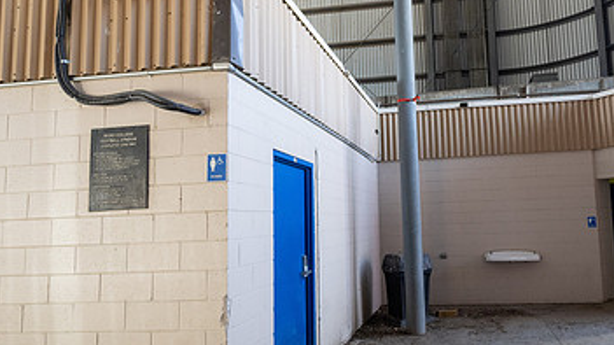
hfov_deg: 69.4
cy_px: 180
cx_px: 421
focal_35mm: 26
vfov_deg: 44.3
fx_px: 423
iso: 1250
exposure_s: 1/160
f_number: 5.6
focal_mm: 14
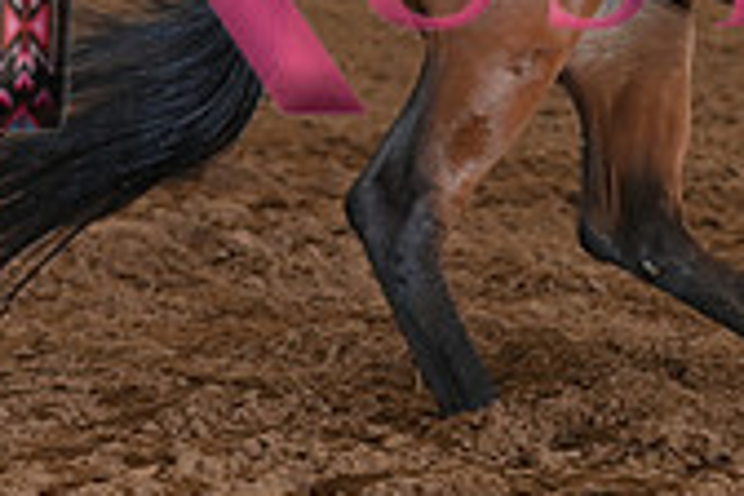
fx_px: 5580
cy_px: -193
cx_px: 793
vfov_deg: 5.1
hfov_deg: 7.6
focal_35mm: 270
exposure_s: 1/250
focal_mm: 78
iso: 2500
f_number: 4
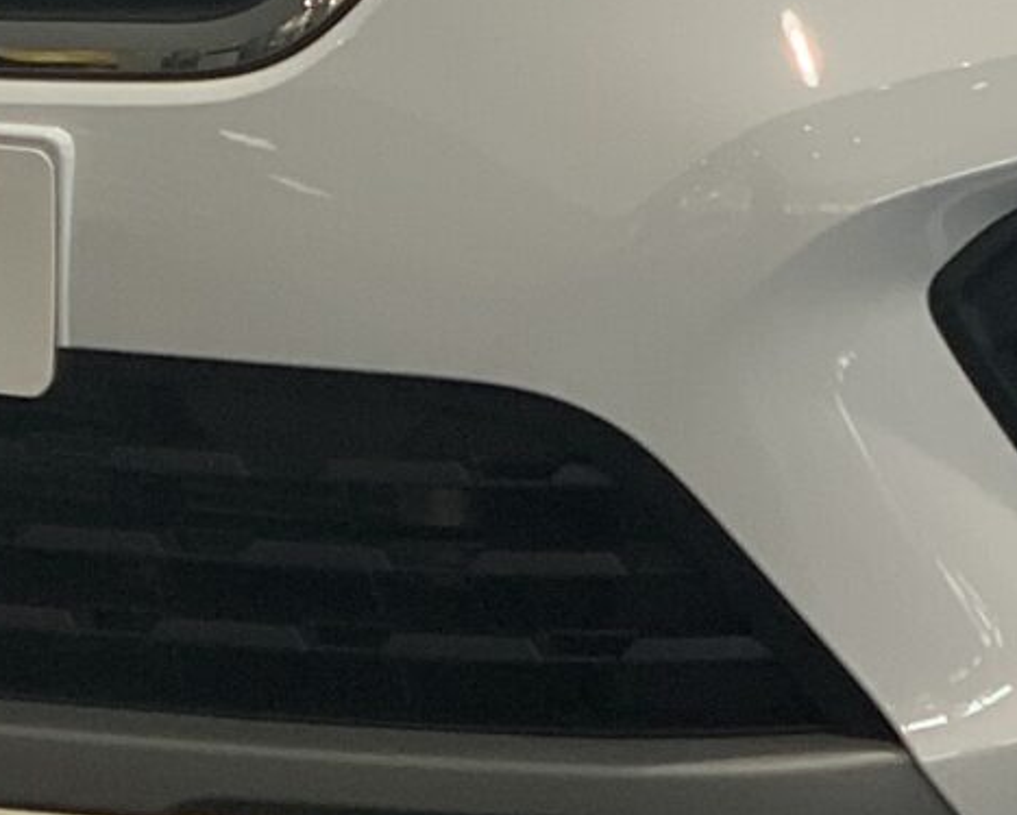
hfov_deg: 6.9
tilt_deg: -3.6
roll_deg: -0.7
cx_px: 738
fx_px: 8371
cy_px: -904
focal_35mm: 278
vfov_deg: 5.4
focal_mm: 6
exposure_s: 1/100
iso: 40
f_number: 2.4
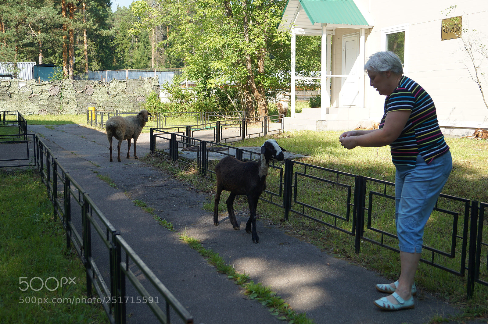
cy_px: 162
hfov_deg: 43.6
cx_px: 244
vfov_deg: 29.8
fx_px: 609
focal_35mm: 45
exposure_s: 1/200
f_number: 4.5
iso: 100
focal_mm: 30
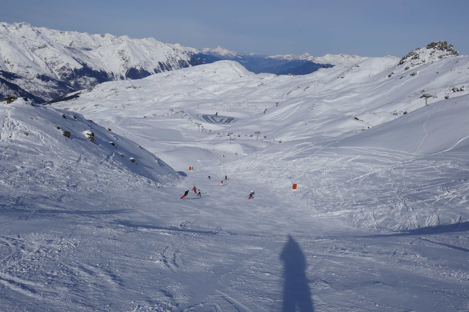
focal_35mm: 38
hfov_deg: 50.7
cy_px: 156
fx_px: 495
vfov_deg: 35.1
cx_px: 234
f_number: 8
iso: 125
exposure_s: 1/1300
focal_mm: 14
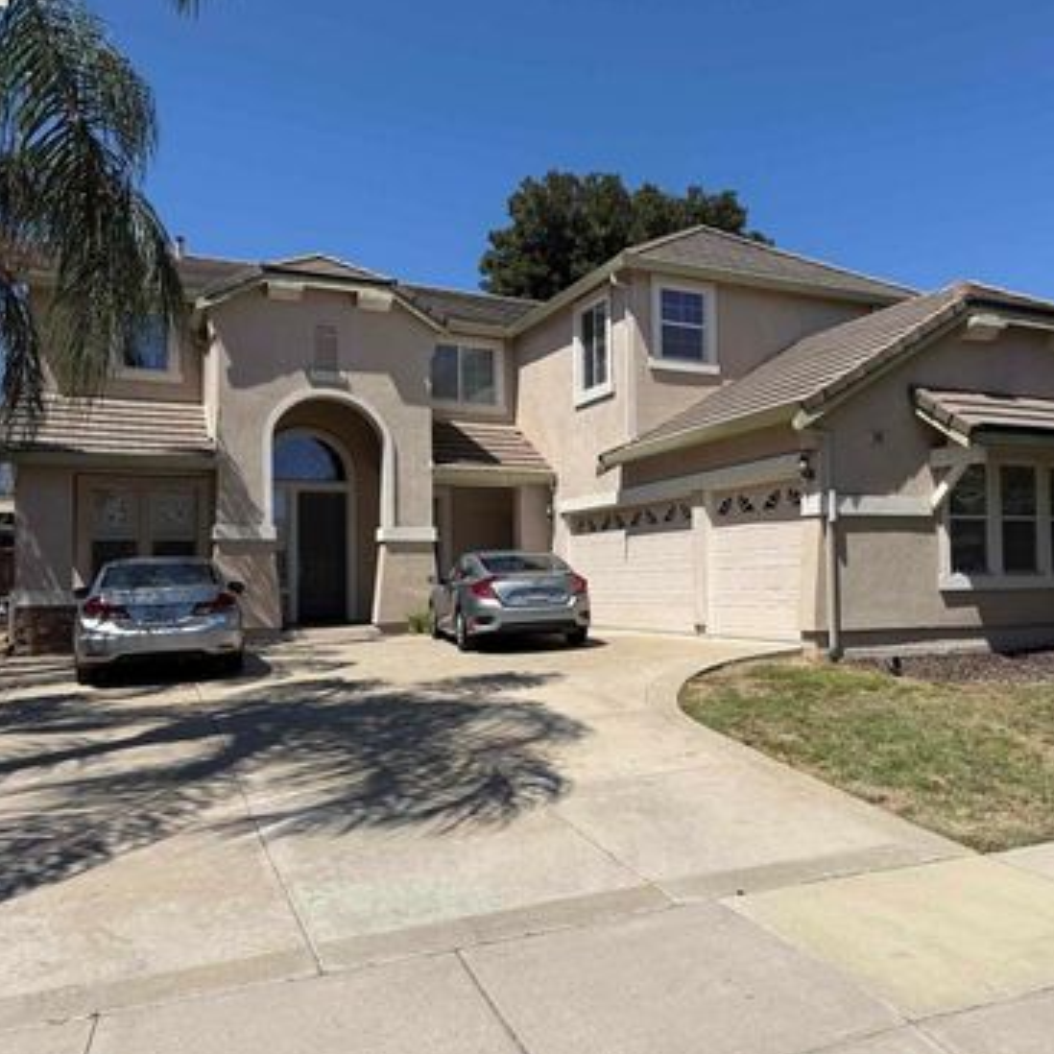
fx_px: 999
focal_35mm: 29
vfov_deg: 55.6
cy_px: 531
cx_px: 668
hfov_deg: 54.9
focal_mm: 6.76
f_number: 1.78
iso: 80
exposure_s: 1/6711
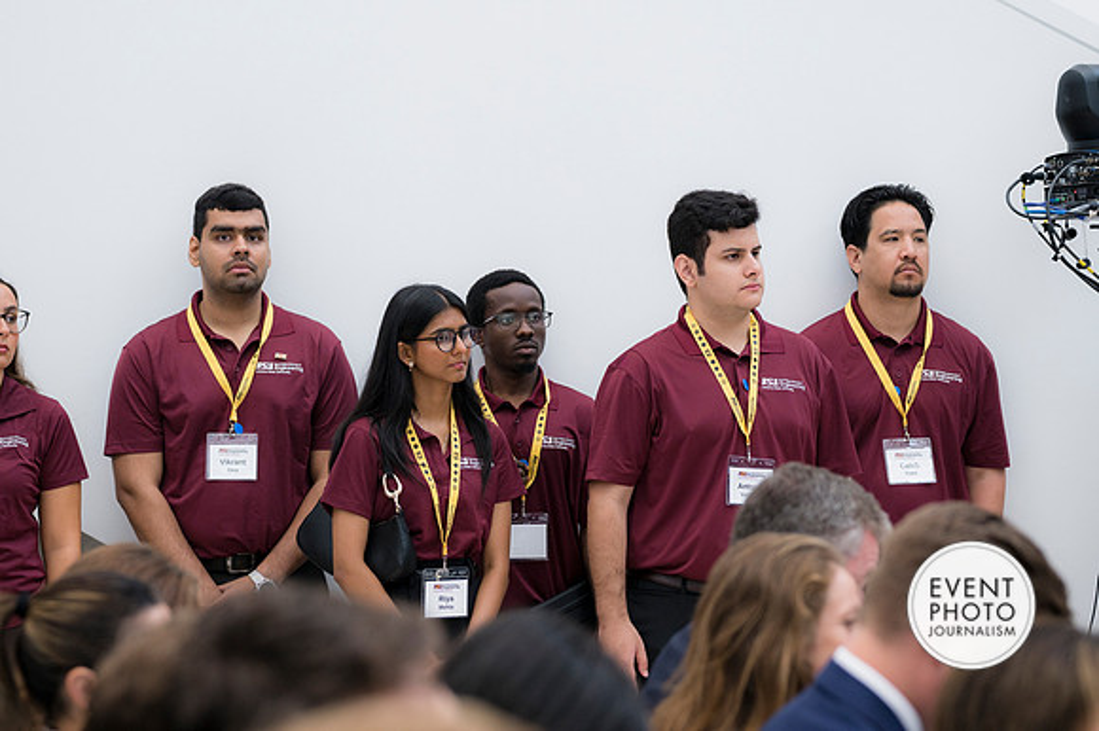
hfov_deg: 17.5
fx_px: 3570
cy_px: 366
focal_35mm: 117
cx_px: 550
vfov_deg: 11.7
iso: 200
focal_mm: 78
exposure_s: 1/200
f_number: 2.8
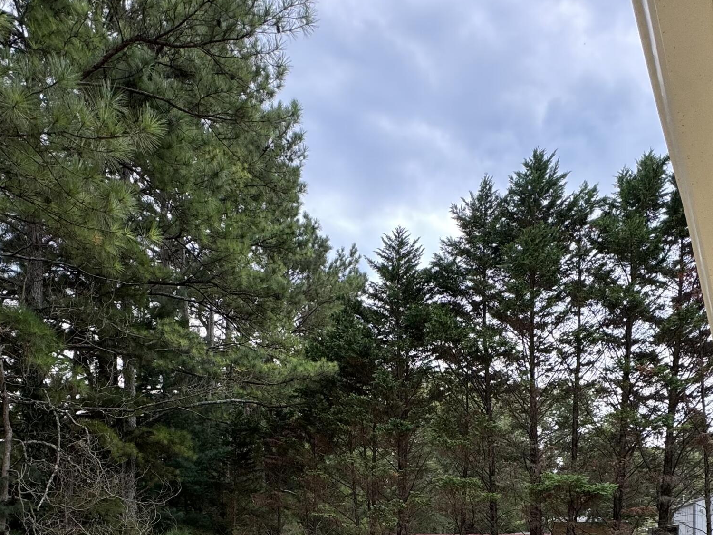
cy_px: 531
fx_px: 577
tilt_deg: -0.2
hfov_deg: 63.4
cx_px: 338
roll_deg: +0.0
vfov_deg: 43.0
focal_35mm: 28
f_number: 2.2
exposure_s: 1/229
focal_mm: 2.22
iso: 40
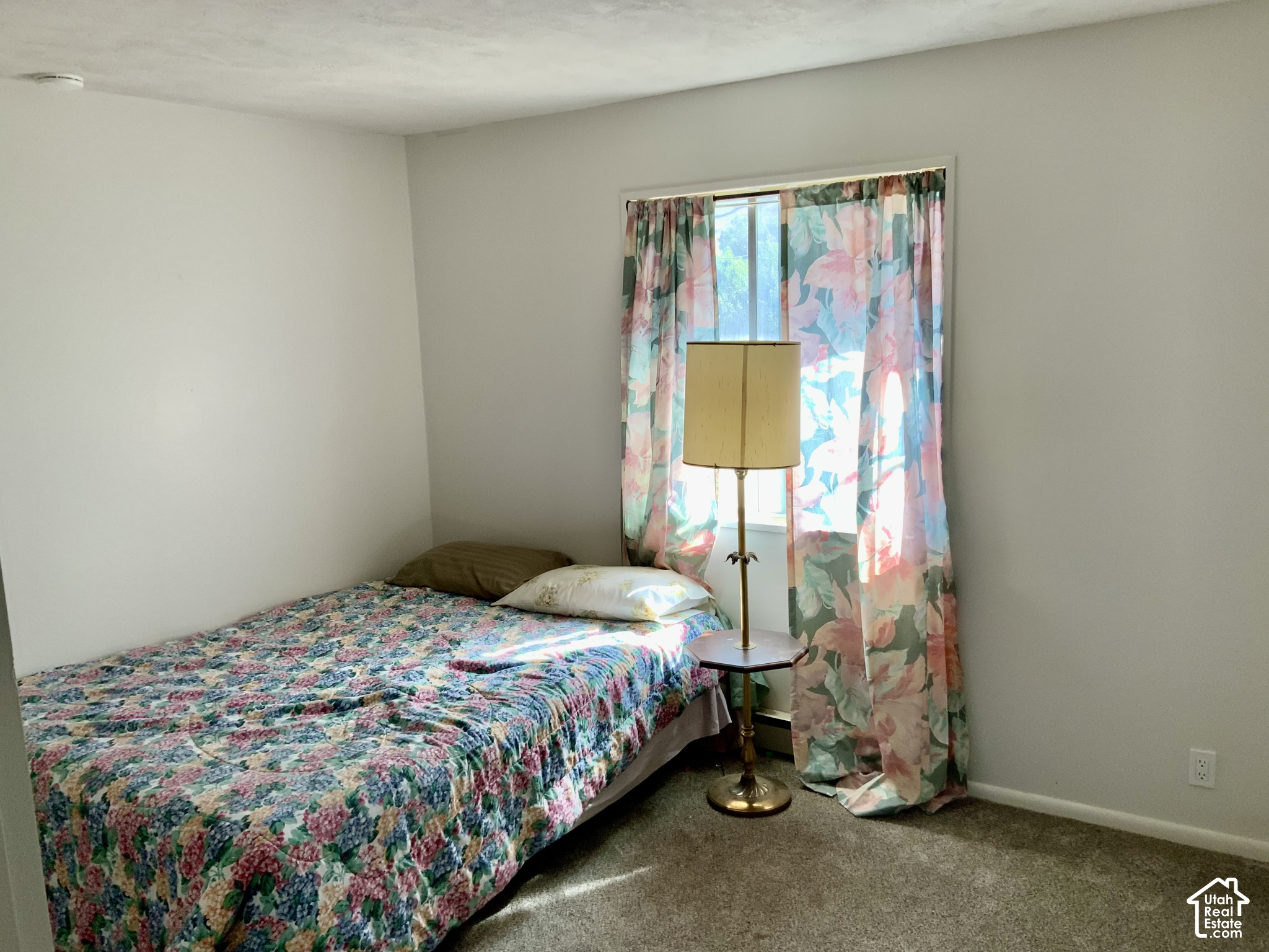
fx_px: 1063
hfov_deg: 61.7
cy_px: 476
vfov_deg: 48.2
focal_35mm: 29
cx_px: 634
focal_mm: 3
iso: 64
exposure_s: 1/120
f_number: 1.8
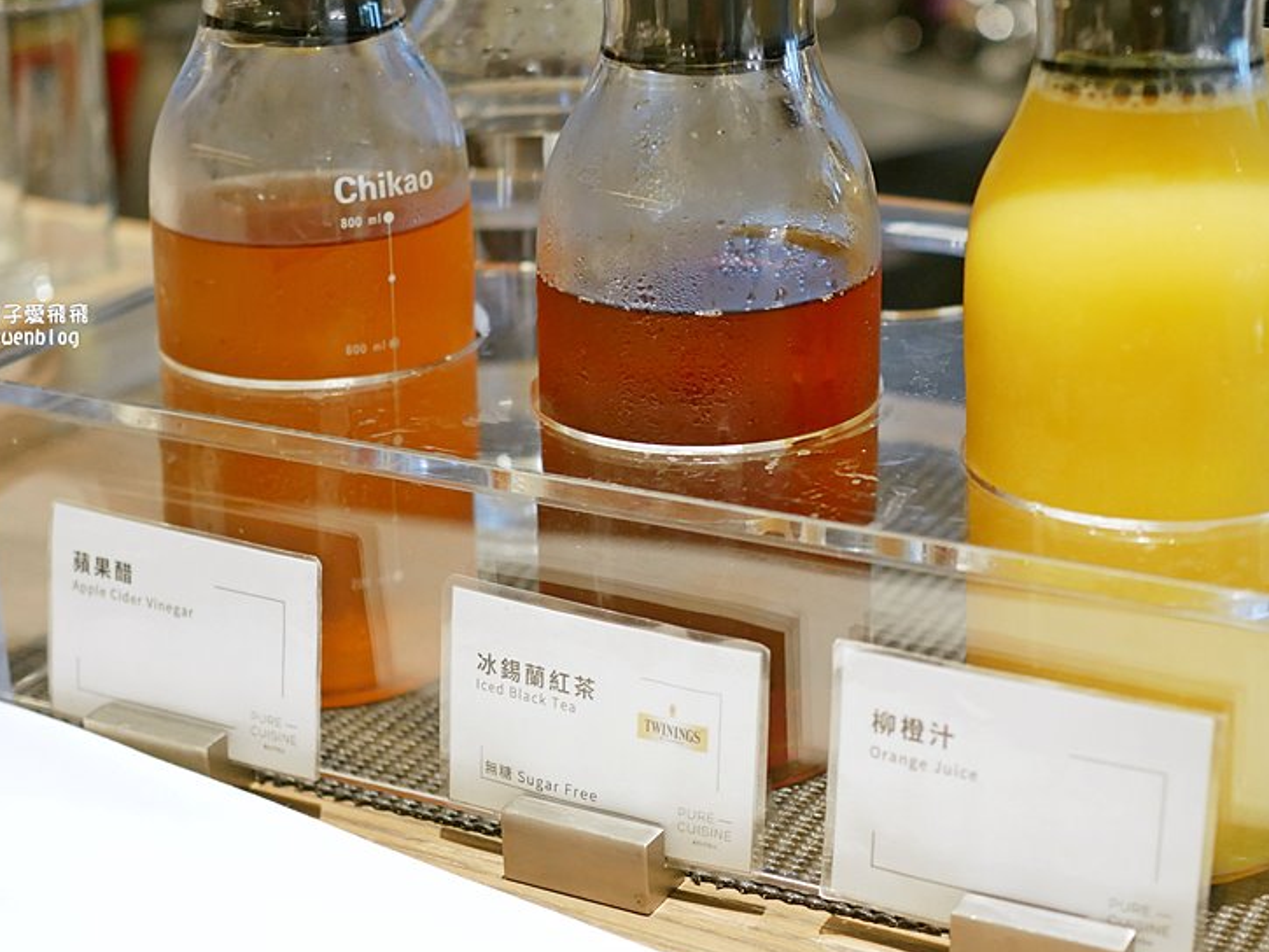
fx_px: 2530
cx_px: 749
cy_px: 339
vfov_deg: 21.3
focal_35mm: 69
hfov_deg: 28.1
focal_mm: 25
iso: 500
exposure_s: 1/60
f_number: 1.8
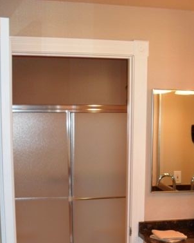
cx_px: 109
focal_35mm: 58
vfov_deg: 31.3
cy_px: 206
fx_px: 416
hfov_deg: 26.2
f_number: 3
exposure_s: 1/45
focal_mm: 6.3
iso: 200
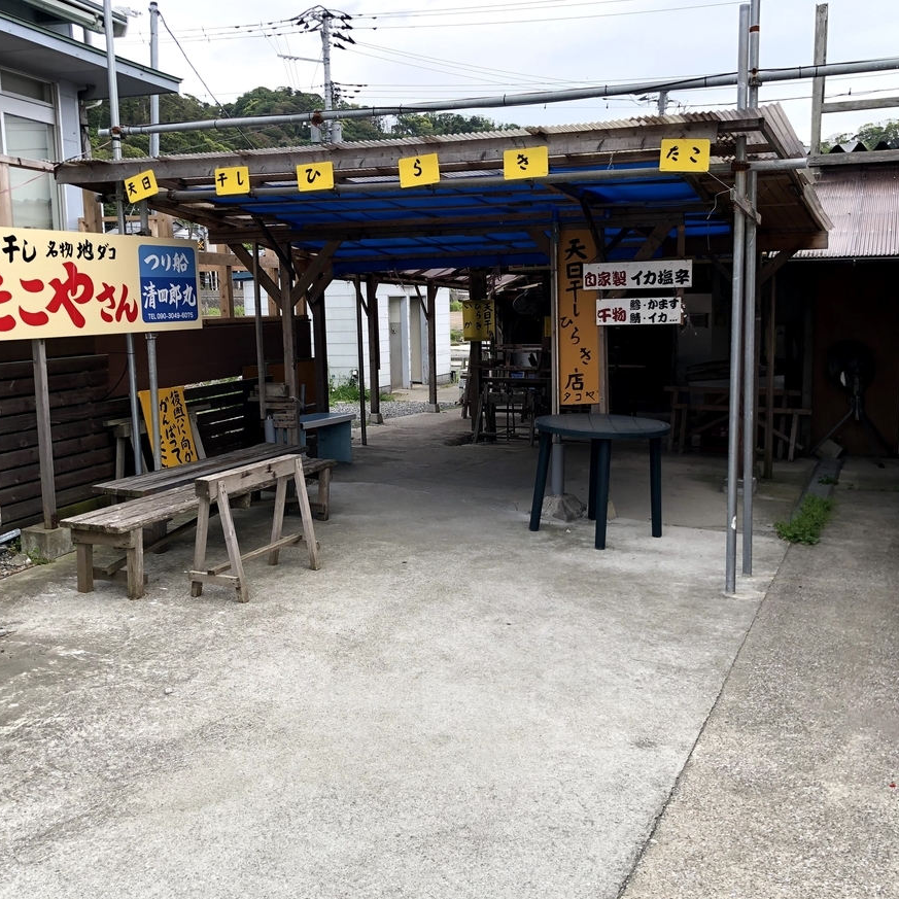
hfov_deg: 48.4
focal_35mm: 34
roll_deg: +1.6
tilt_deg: -7.7
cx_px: 440
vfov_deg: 48.4
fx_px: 999
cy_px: 439
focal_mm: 4
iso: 20
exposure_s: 1/120
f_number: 1.8
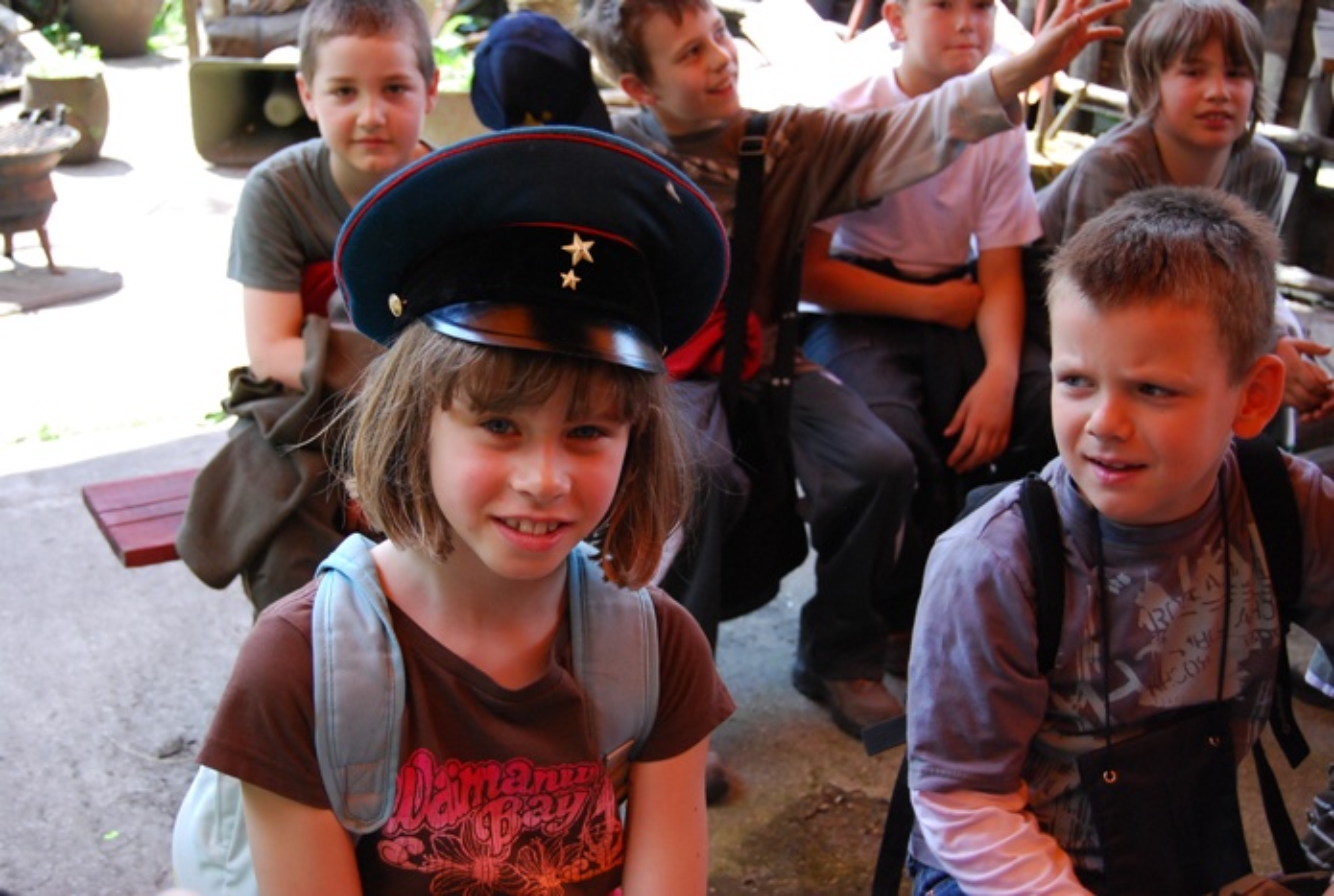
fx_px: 1894
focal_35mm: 51
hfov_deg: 38.8
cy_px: 448
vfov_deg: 26.6
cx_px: 667
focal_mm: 34
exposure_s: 1/320
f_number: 4.5
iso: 800
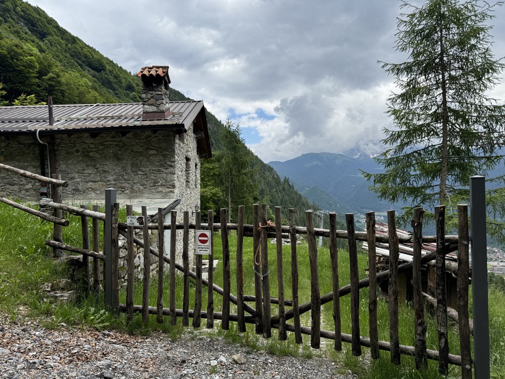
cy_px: 190
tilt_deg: +0.4
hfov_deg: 71.6
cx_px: 252
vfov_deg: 56.8
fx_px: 350
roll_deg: +1.2
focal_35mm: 24
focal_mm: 6.76
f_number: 1.78
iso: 80
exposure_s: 1/2604
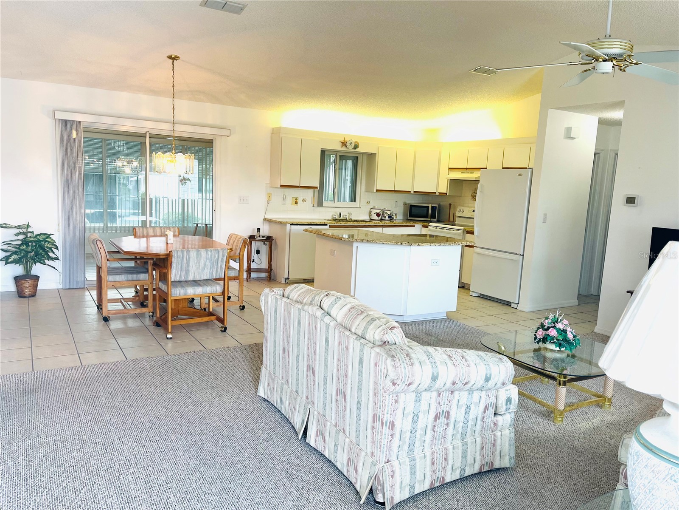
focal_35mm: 26
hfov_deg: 67.3
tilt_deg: -8.7
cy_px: 255
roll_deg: -2.6
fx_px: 510
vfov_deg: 53.1
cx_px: 340
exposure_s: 1/120
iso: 64
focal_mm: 5.1
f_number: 1.6
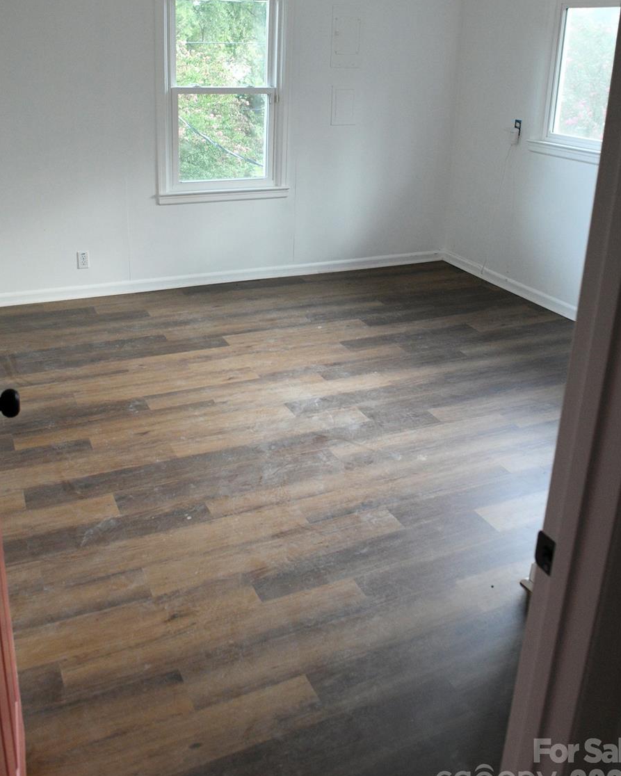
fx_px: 712
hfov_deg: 47.1
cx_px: 289
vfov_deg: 56.2
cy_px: 273
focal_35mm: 31
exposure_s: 1/60
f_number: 5.6
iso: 4000
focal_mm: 24
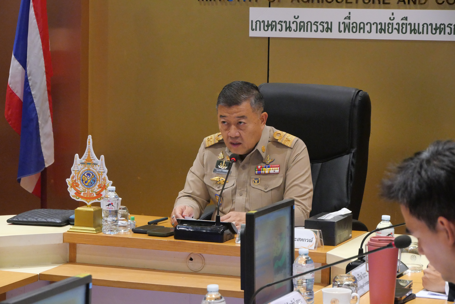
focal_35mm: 124
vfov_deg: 11.1
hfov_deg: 16.5
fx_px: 1568
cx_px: 228
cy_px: 152
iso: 3200
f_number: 5.6
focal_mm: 60
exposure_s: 1/100
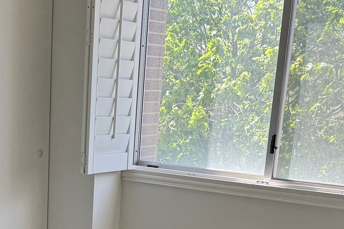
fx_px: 736
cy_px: 281
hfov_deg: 26.1
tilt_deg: -15.0
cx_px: 108
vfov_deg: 16.9
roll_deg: -3.1
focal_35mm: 77
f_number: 1.78
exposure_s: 1/389
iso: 100
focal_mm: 6.76
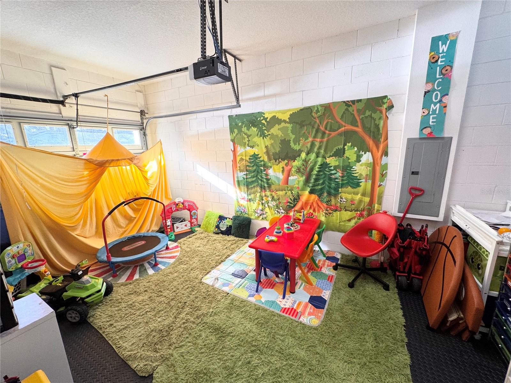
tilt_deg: -11.5
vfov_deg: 85.7
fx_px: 207
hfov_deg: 102.1
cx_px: 256
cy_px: 192
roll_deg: +2.1
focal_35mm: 14
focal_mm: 2.22
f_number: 2.2
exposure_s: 1/120
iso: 125
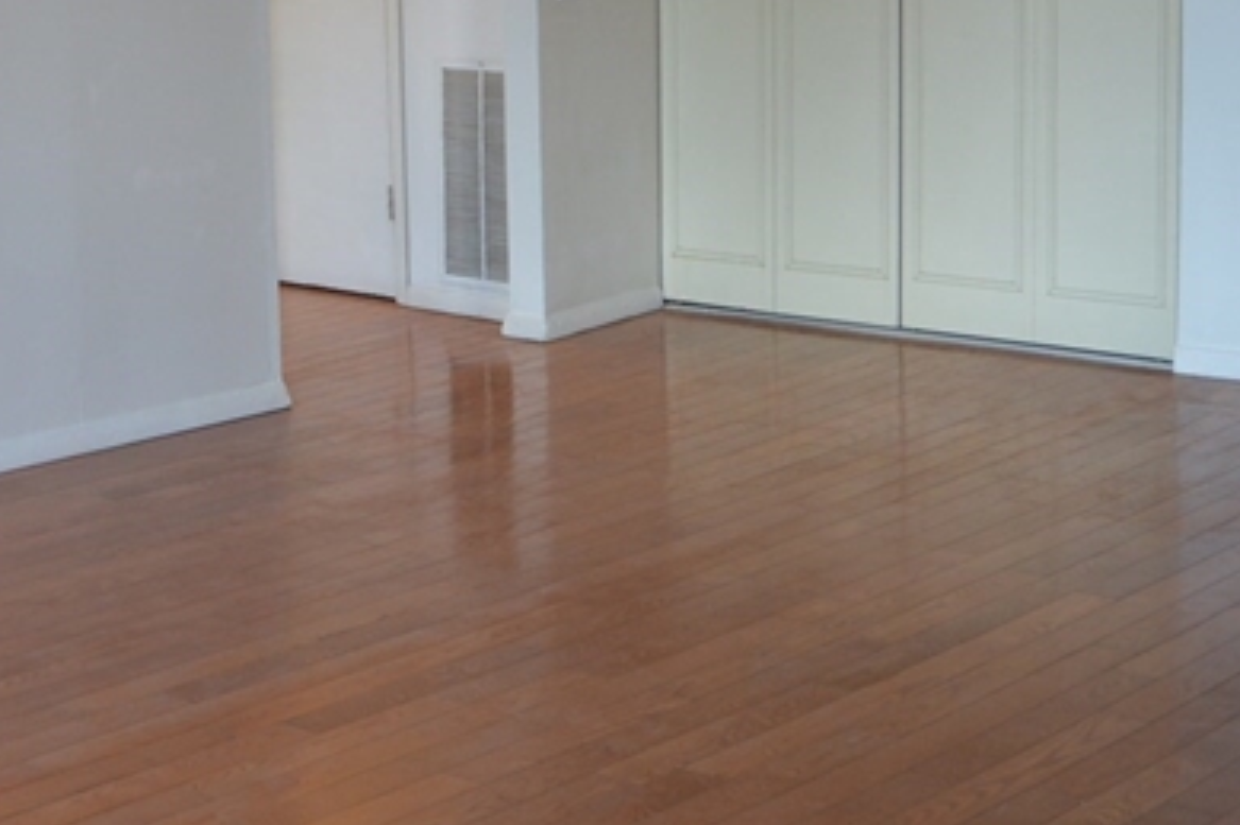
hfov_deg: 26.9
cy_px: 190
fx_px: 2444
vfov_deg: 19.0
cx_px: -10
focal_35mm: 71
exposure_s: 1/80
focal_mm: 18
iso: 400
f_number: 4.5
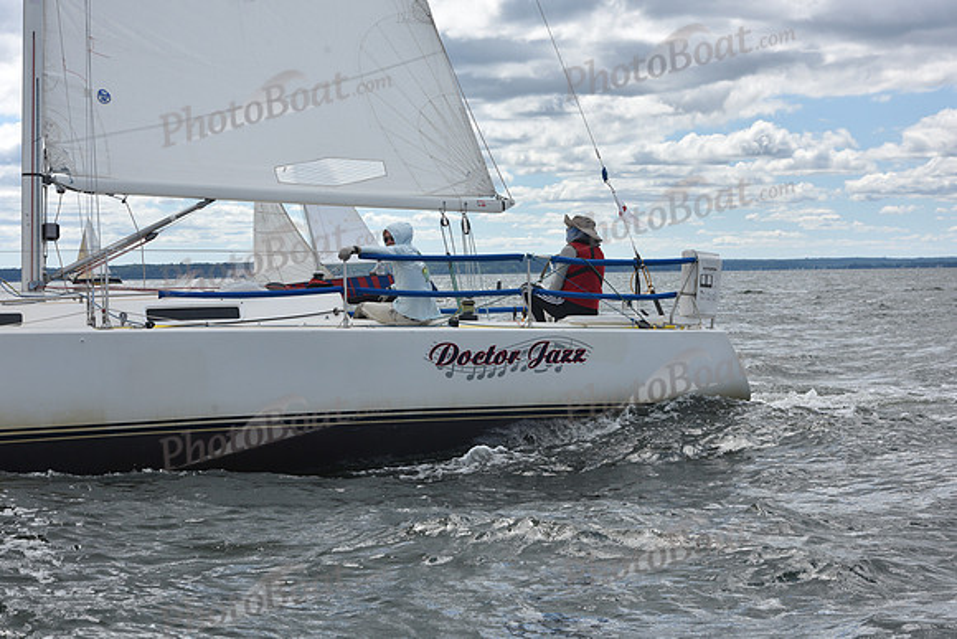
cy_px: 320
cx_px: 478
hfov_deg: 27.0
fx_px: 1994
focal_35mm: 75
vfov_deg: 18.2
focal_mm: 75
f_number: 10
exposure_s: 1/800
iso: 250
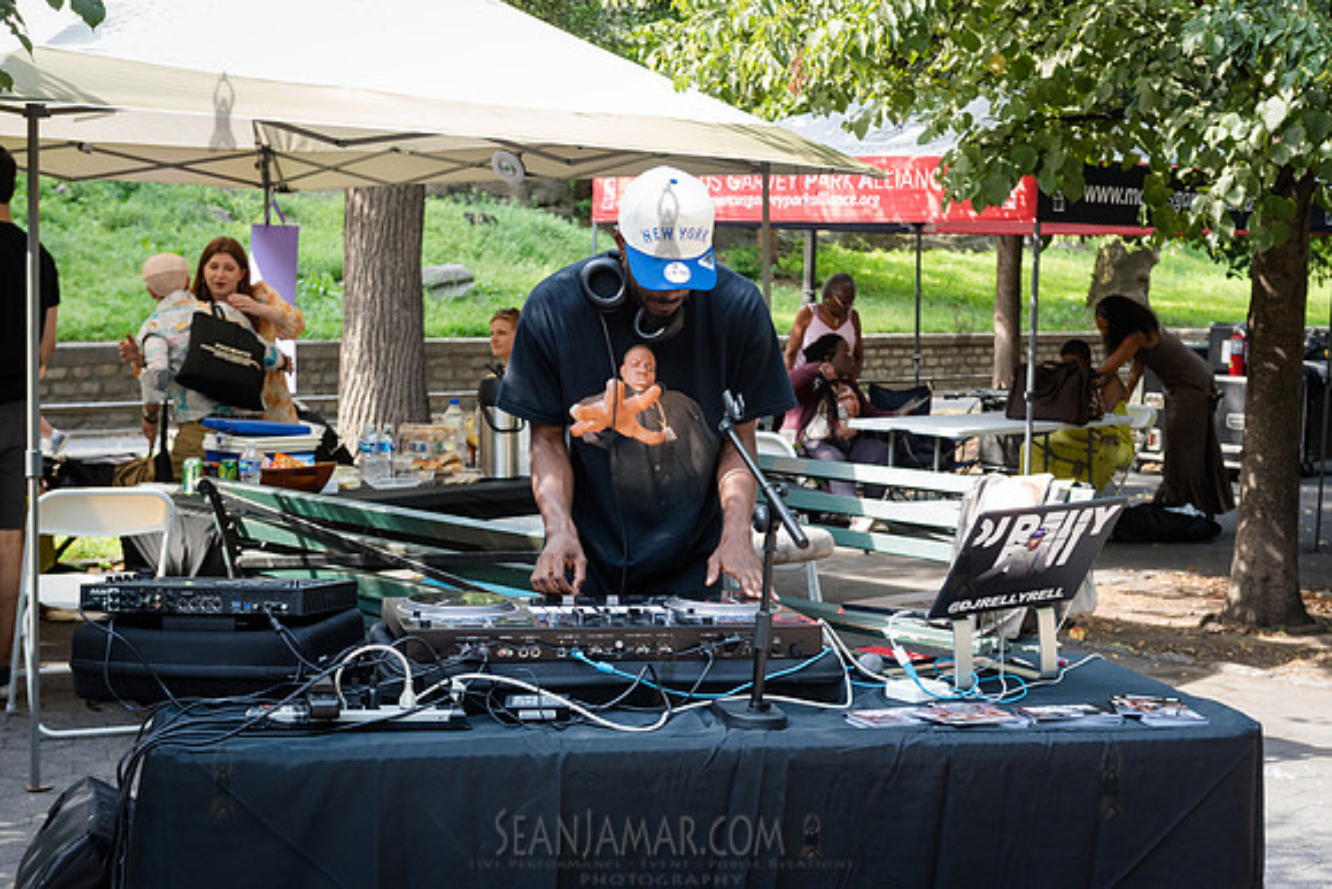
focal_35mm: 55
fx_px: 2035
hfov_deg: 36.2
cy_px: 444
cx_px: 666
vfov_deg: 24.6
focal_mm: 55
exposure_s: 1/320
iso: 1000
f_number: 5
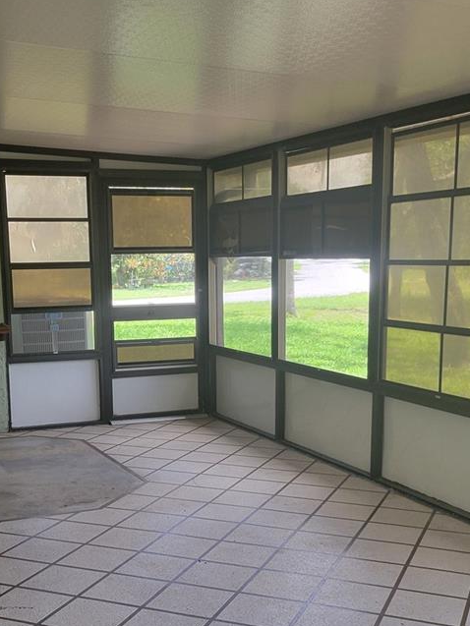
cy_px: 434
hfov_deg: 29.6
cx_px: 197
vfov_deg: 38.3
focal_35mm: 49
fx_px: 887
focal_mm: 5.4
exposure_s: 1/120
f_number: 1.8
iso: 100
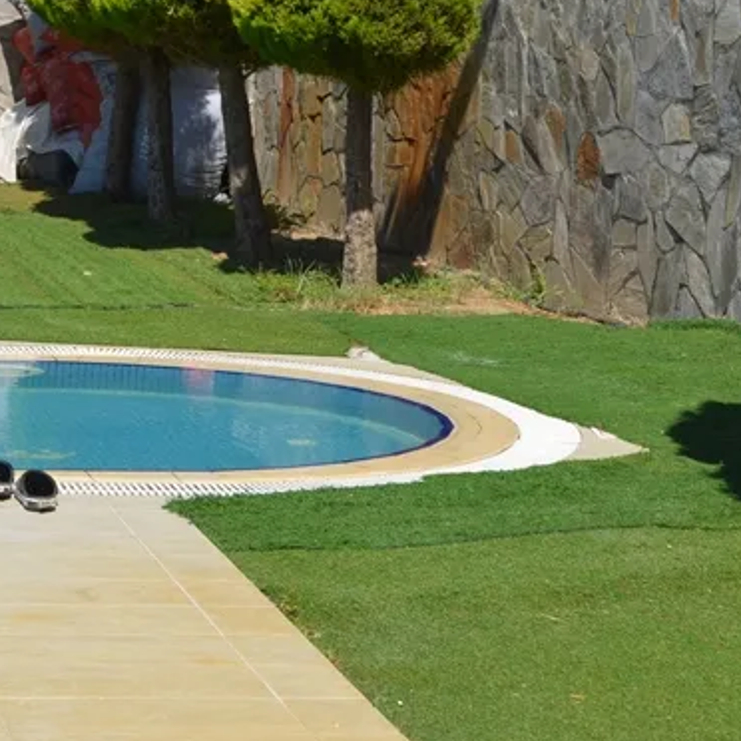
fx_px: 3269
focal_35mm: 135
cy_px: 52
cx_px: 219
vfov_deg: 12.8
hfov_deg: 12.9
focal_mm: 34
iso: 100
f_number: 10
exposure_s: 1/200
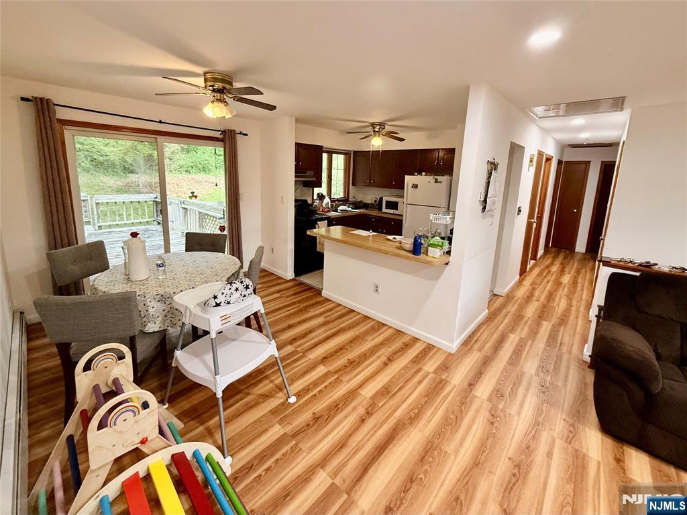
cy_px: 258
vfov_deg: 85.6
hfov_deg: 102.1
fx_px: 278
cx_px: 344
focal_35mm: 14
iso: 320
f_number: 2.2
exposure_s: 1/120
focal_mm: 2.22
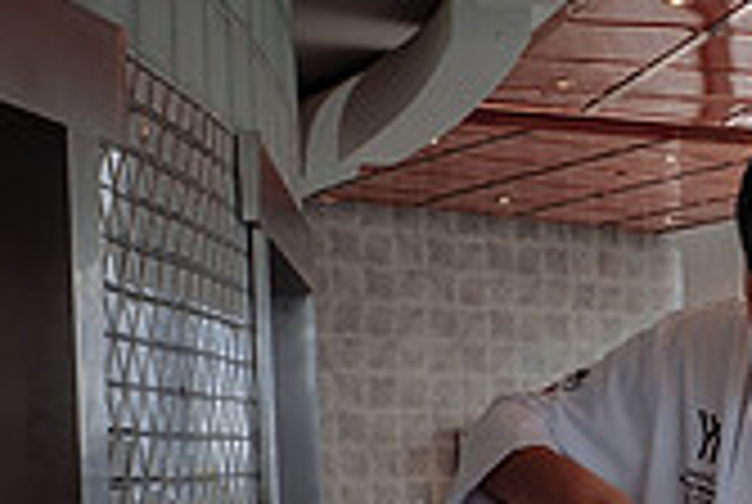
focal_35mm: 88
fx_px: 1841
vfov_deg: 15.3
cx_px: 966
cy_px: 513
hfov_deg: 21.1
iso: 200
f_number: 3.6
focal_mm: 16
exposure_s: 1/320
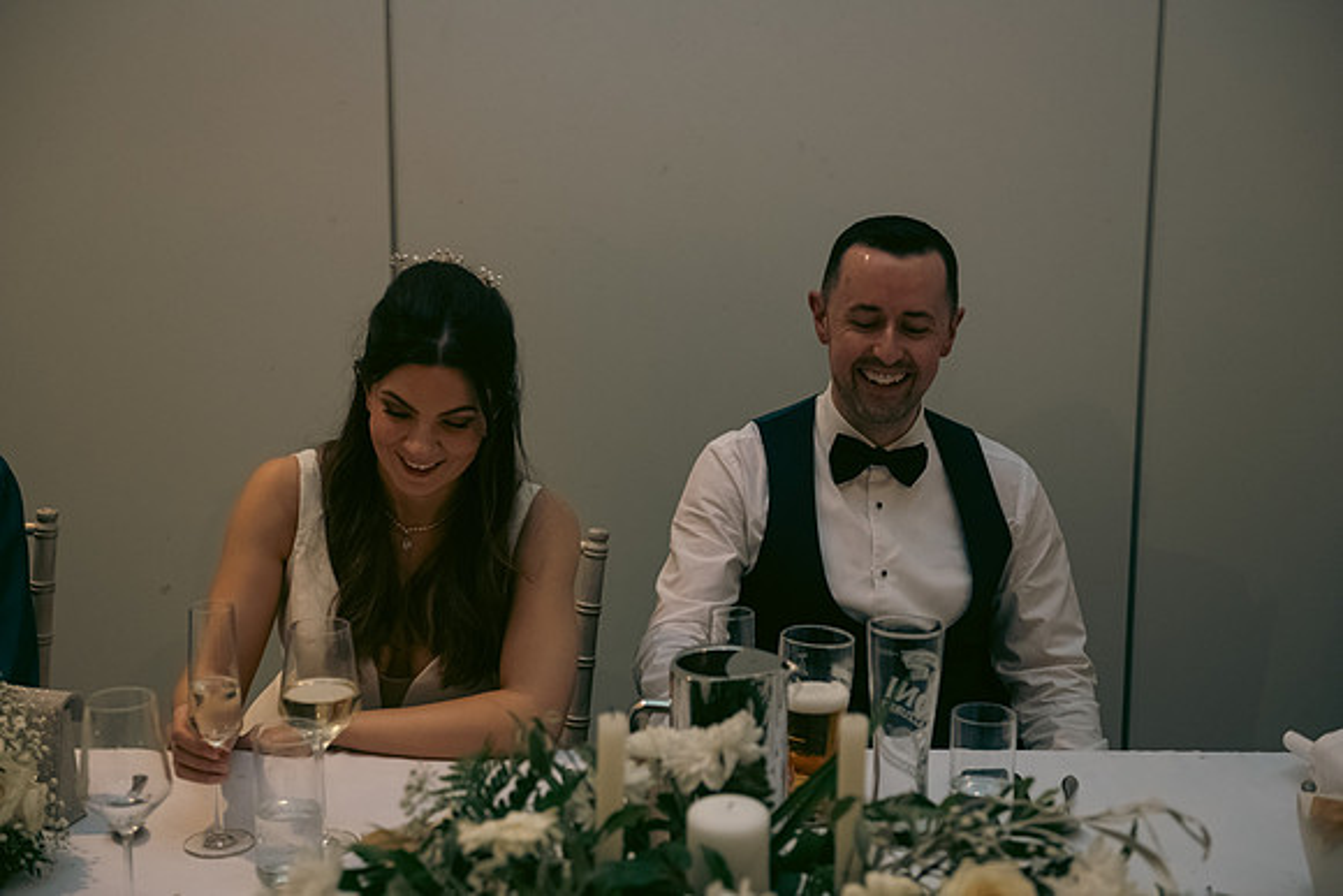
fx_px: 2164
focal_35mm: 58
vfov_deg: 23.4
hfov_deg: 34.5
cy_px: 448
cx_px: 672
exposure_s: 1/160
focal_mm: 58
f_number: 3.5
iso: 2000
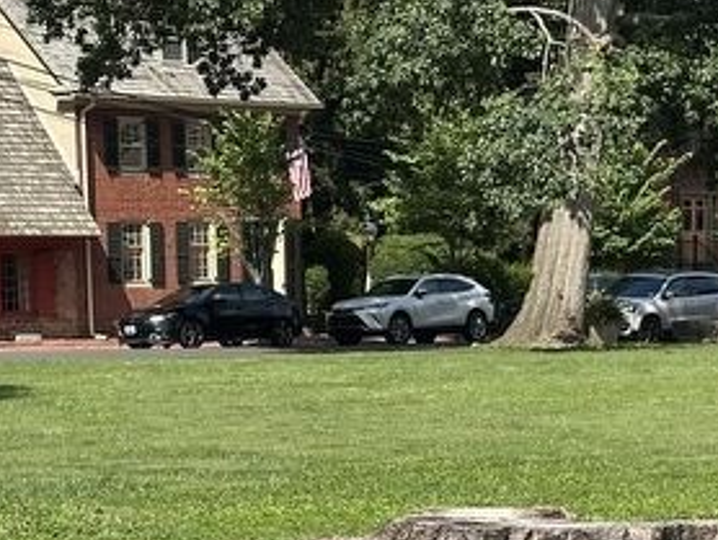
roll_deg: +0.0
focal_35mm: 138
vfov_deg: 10.6
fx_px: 2865
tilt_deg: -8.0
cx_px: 633
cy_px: 610
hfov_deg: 14.2
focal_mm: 6.86
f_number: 1.78
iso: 64
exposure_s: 1/2667
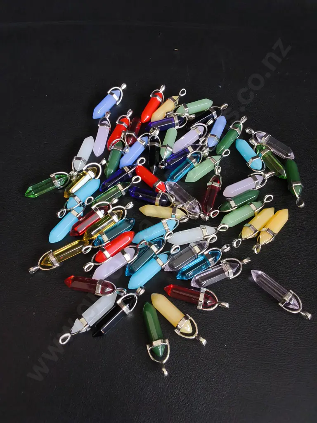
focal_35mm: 27
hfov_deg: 51.4
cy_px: 212
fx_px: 330
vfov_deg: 65.3
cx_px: 158
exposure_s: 1/100
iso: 125
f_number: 2
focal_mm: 2.87
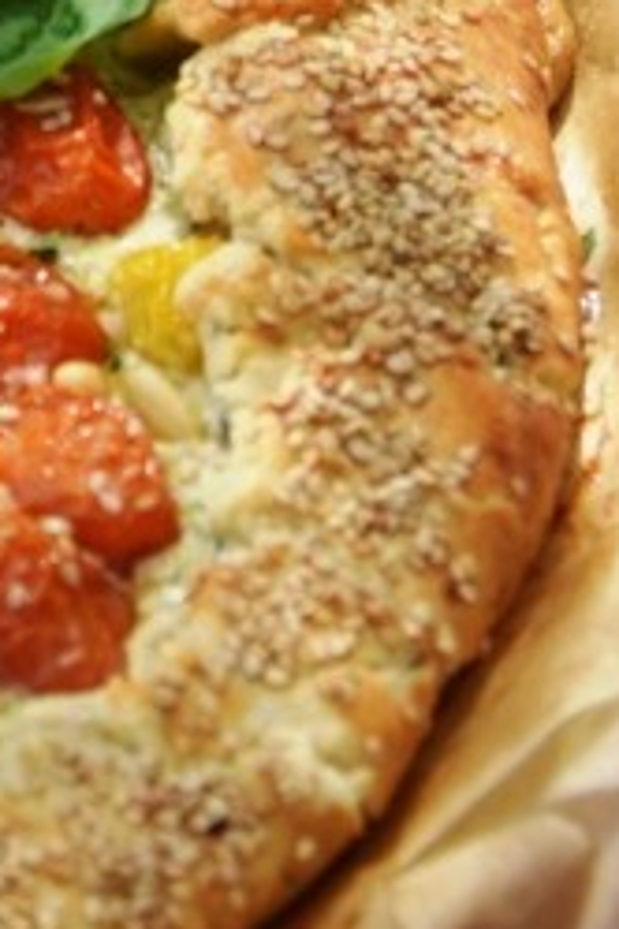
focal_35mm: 278
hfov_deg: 4.9
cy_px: -481
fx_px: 7171
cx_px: -543
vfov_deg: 7.3
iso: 100
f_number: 4.8
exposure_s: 1/400
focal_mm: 45
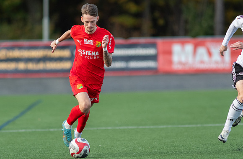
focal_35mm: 578
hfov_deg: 3.6
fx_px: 3880
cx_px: 88
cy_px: 90
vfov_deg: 2.4
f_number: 3.2
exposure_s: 1/1600
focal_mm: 300
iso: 1000
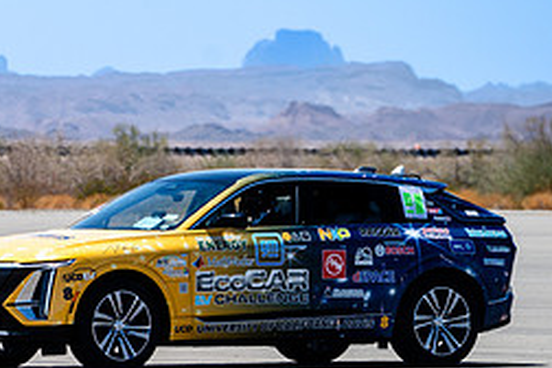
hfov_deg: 4.5
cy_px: 345
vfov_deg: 3.0
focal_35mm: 461
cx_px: 39
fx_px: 7068
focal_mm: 200
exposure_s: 1/1250
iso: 200
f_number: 5.6
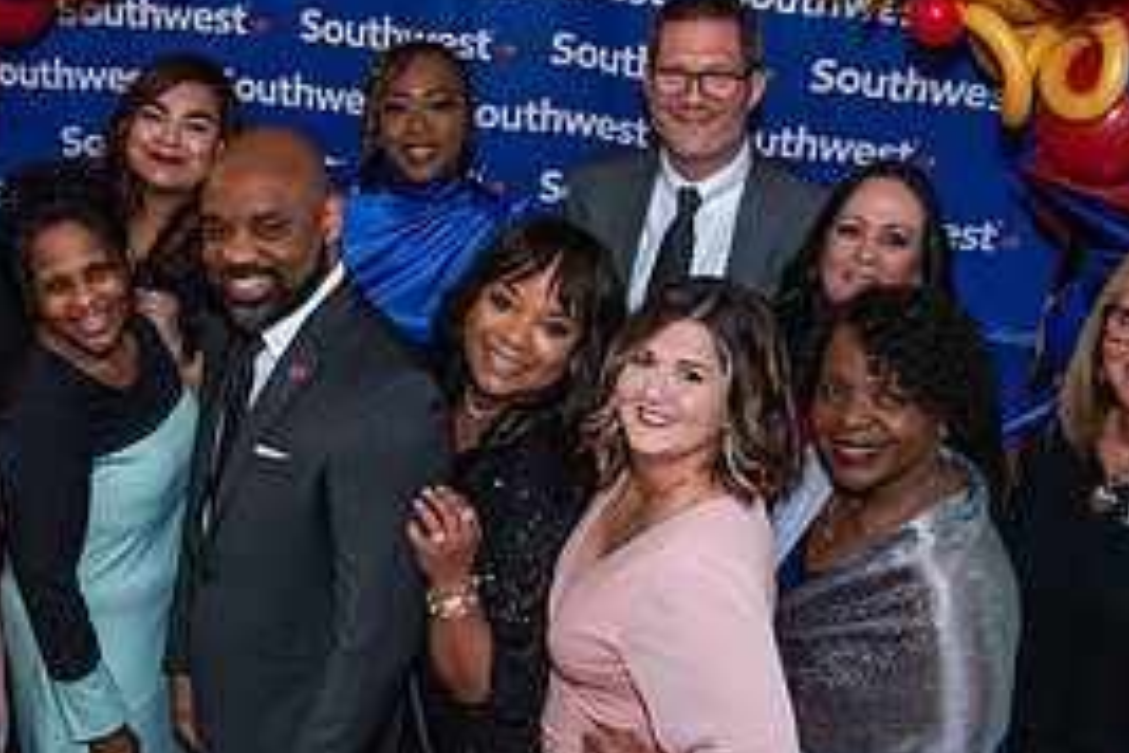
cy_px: 542
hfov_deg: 35.4
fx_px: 1725
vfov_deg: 24.4
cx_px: 280
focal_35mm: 55
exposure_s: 1/125
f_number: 3.5
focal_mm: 24
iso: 3200
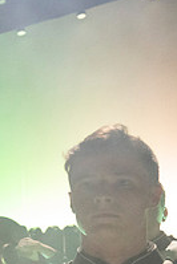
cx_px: -157
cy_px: 249
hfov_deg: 16.0
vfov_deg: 27.5
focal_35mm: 70
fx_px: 515
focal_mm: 24
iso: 10000
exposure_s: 1/500
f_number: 2.8
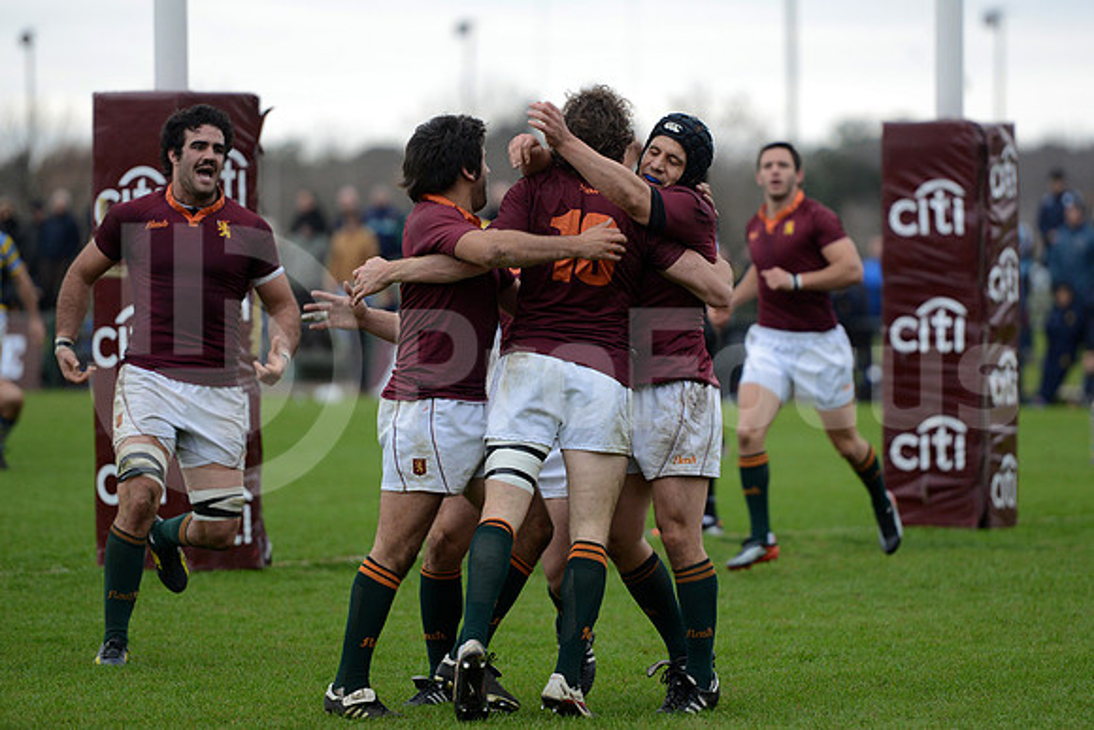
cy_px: 365
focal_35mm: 195
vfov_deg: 7.0
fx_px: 5927
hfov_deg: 10.5
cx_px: 547
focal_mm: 195
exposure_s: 1/500
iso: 1250
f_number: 2.8
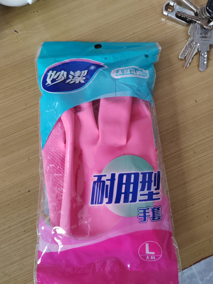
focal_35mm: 27
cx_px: 106
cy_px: 142
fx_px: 222
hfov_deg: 51.4
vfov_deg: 65.3
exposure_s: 1/50
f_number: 1.9
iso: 1250
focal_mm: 5.52
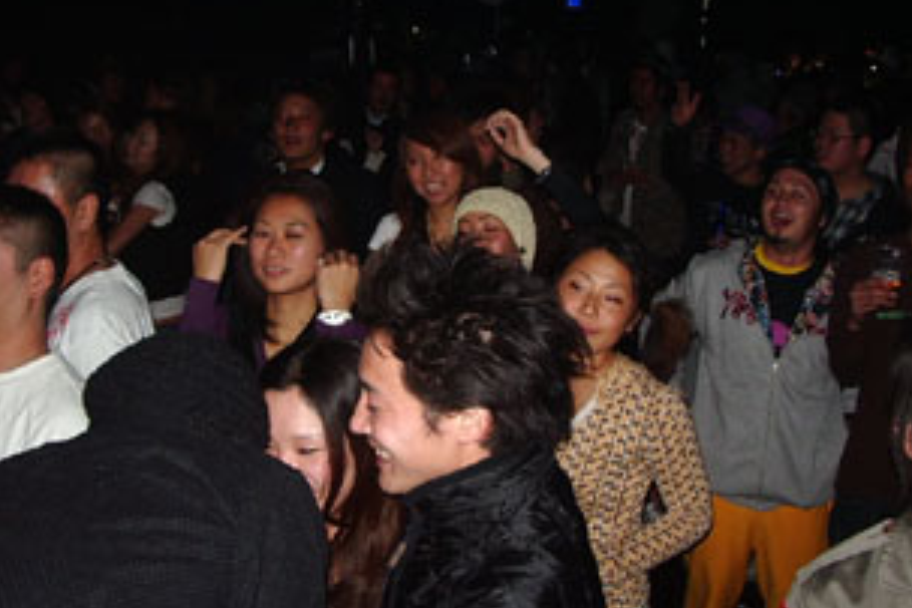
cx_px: 430
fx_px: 1216
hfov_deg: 41.1
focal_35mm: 48
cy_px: 217
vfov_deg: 27.9
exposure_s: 1/40
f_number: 2.6
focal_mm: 5.8
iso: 100
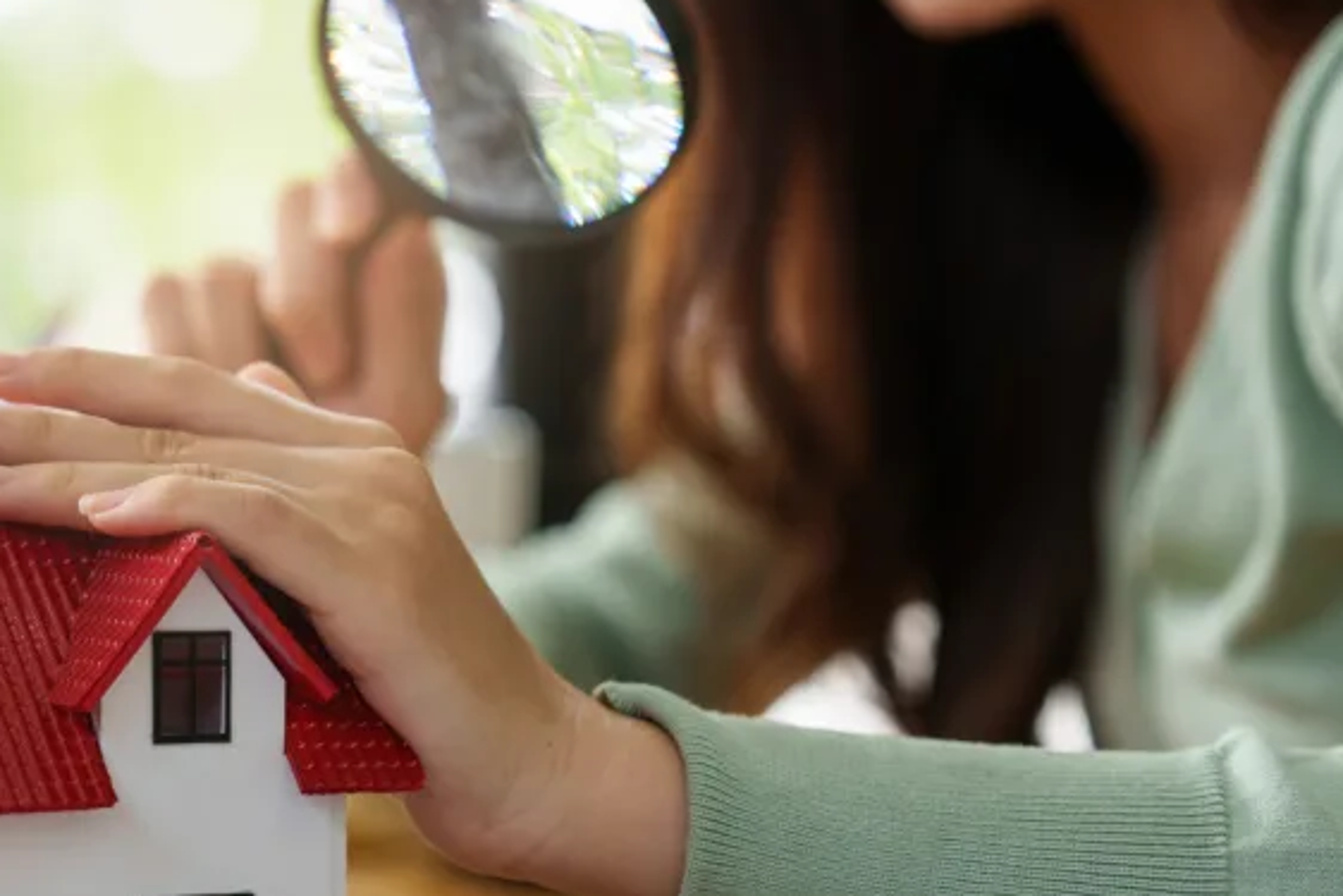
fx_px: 5783
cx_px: 210
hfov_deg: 13.2
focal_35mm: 155
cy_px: 563
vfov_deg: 8.9
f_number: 2.8
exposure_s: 1/250
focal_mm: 85
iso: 320
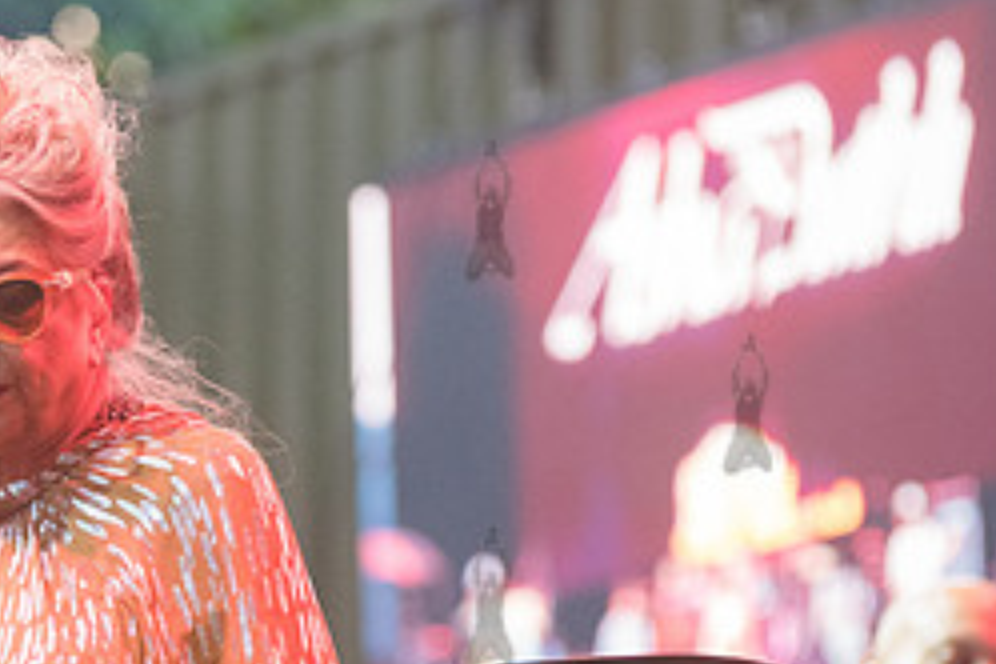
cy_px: 402
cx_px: -28
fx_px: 11176
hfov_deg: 5.1
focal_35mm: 404
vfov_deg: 3.4
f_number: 4
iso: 4000
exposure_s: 1/640
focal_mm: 170
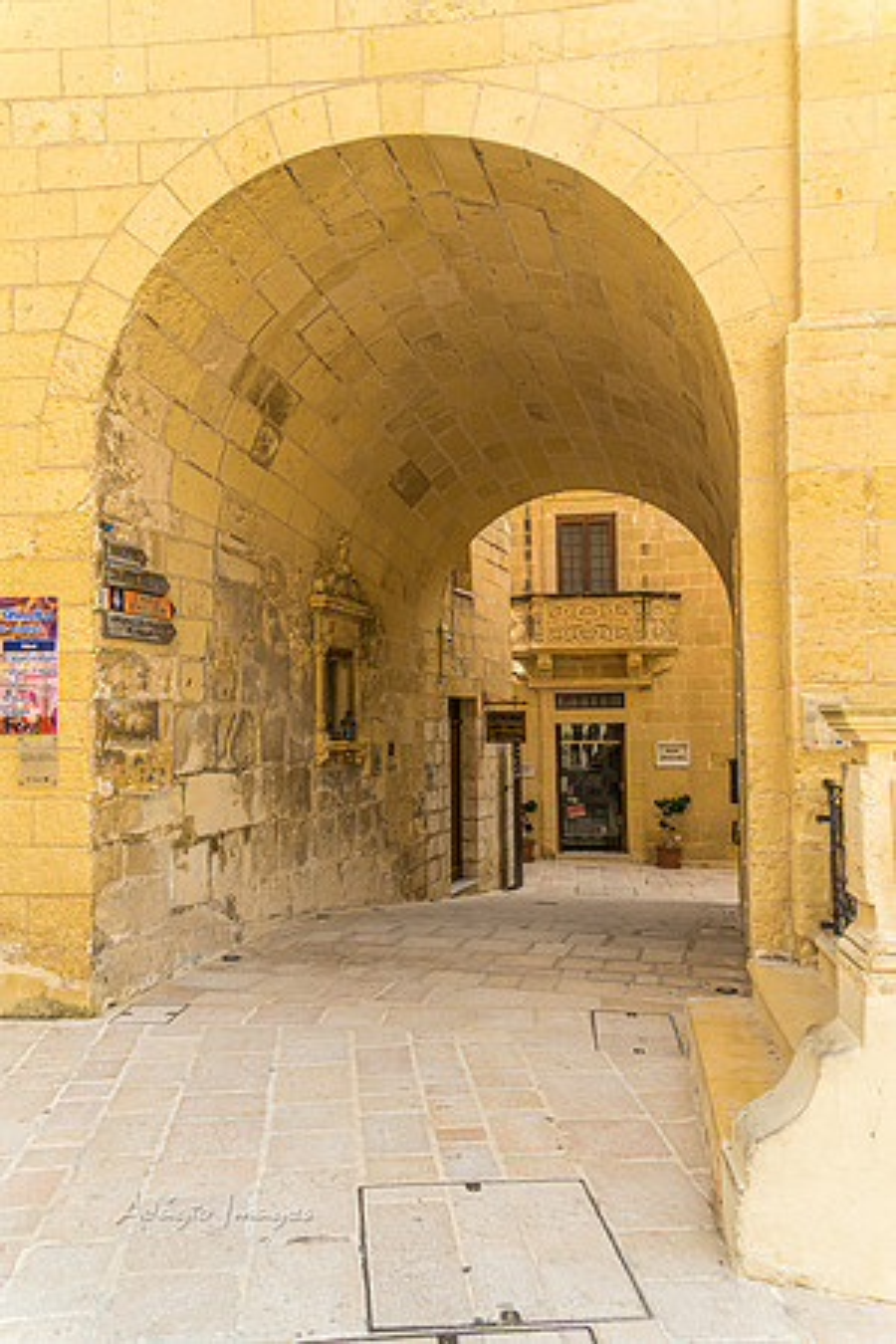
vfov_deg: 67.4
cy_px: 672
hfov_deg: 47.9
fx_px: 1008
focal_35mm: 27
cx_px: 448
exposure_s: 1/320
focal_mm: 18
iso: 400
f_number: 5.6
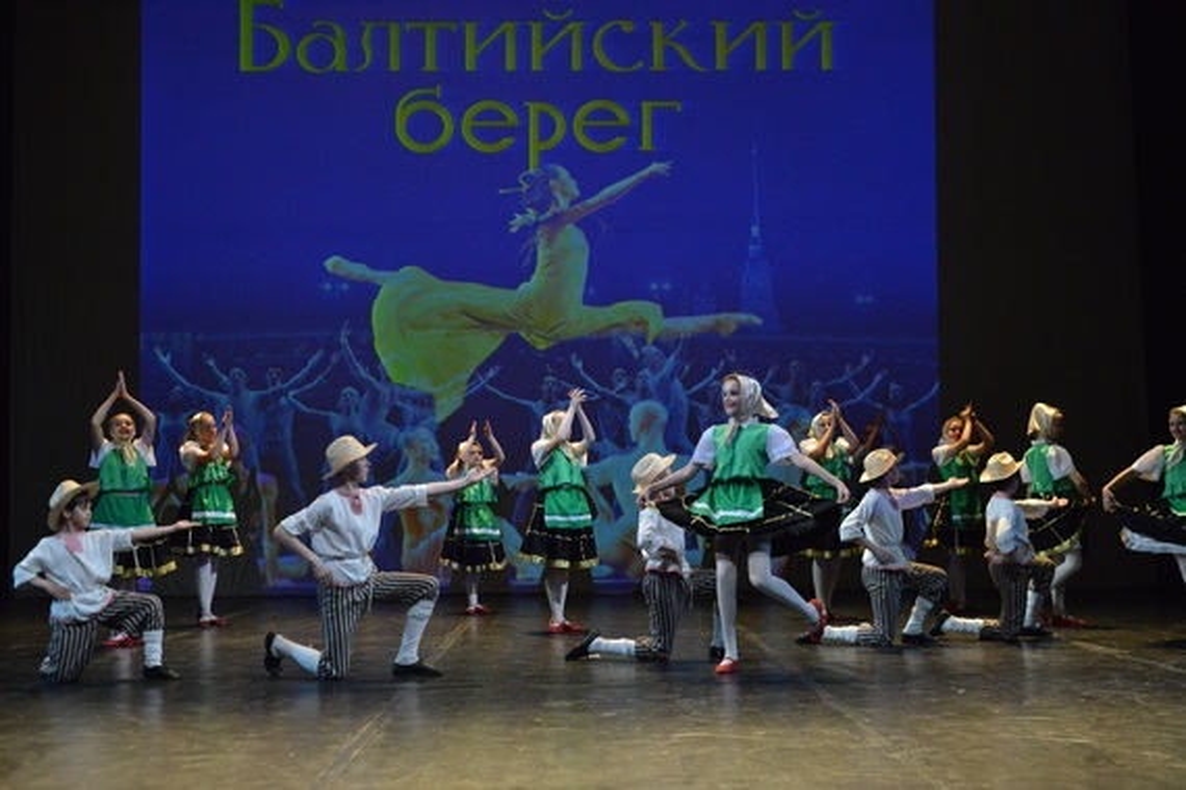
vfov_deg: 27.0
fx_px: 1647
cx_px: 593
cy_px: 395
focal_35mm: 50
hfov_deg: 39.6
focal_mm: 50
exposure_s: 1/500
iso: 3200
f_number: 3.2
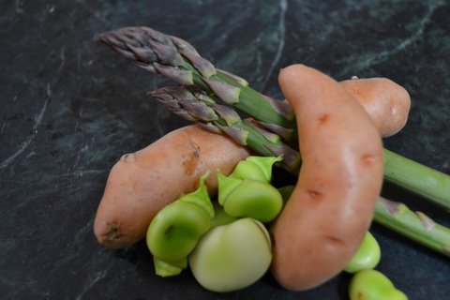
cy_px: 150
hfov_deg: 46.4
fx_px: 525
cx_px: 225
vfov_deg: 31.9
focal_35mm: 42
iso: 800
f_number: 4.5
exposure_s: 1/50
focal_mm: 28
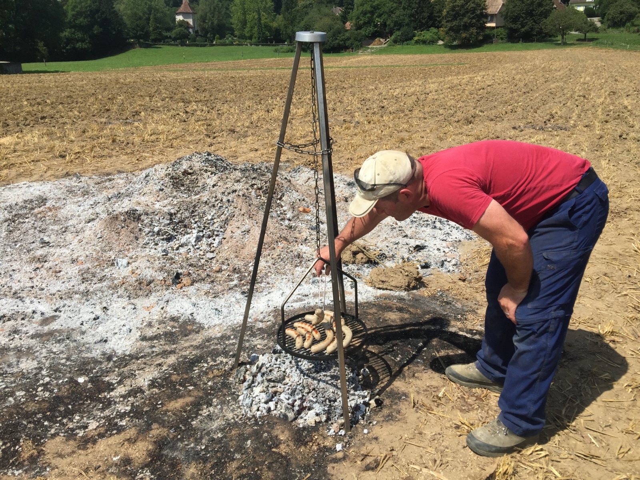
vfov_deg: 48.2
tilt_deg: -18.5
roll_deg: -1.0
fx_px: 536
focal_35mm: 29
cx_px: 320
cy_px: 240
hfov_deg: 61.7
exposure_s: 1/2475
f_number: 2.2
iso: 32
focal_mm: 4.15
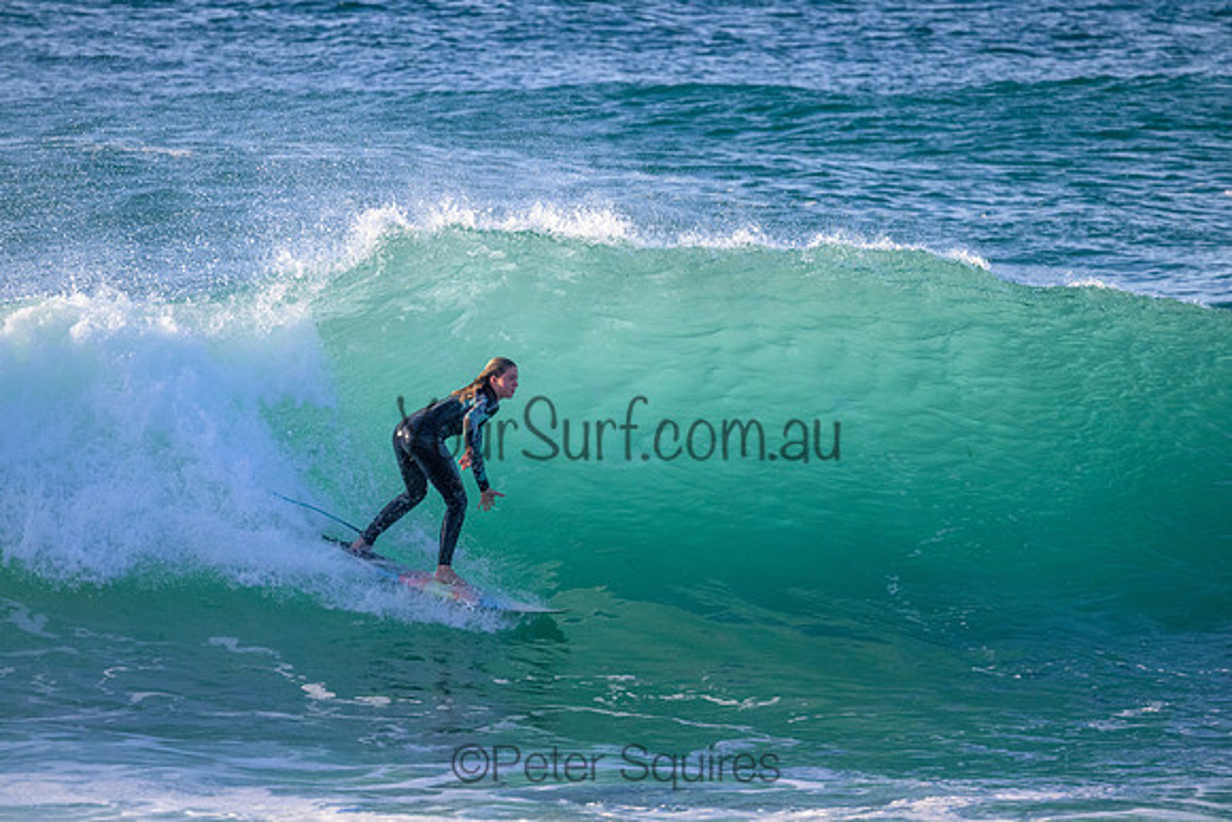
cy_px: 411
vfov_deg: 2.5
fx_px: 18826
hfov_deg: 3.7
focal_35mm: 550
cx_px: 616
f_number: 11
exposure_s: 1/2000
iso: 3200
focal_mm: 550
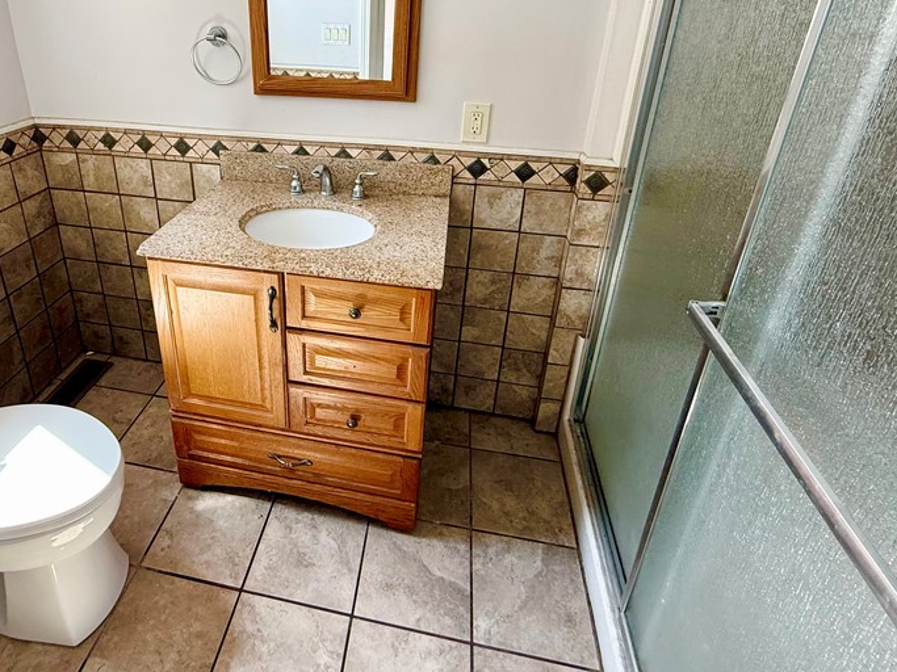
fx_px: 544
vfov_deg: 61.3
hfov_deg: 77.9
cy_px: 203
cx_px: 352
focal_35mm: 21
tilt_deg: -21.1
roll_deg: -0.6
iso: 200
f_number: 2.2
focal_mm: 2.22
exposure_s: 1/99
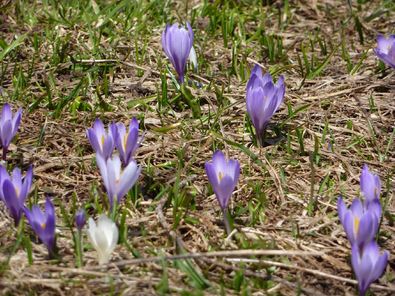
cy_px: 148
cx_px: 197
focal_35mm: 301
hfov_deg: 6.6
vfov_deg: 4.9
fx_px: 3433
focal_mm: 49.2
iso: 80
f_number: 5.6
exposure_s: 1/500
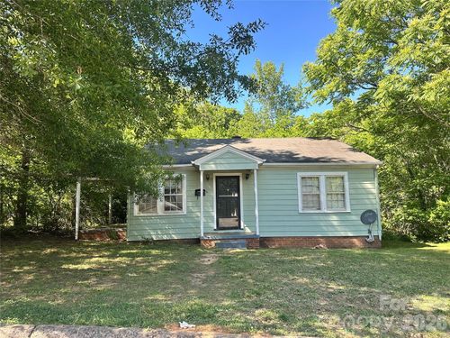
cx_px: 225
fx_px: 312
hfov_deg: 71.6
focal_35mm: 24
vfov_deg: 56.8
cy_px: 169
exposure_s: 1/767
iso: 80
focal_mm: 6.86
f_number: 1.78
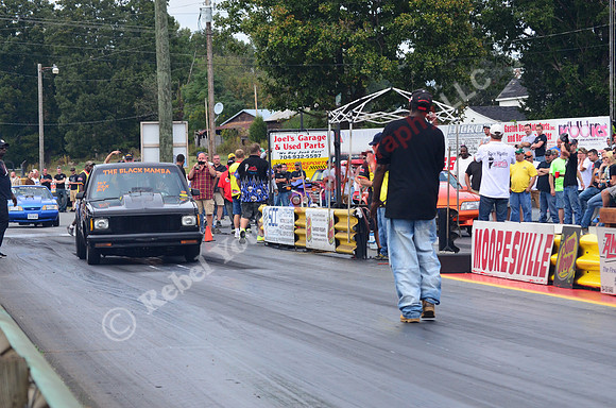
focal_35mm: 123
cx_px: 308
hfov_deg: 16.7
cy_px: 204
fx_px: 2100
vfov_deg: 11.1
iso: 1000
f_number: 8
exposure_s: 1/1000
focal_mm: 82
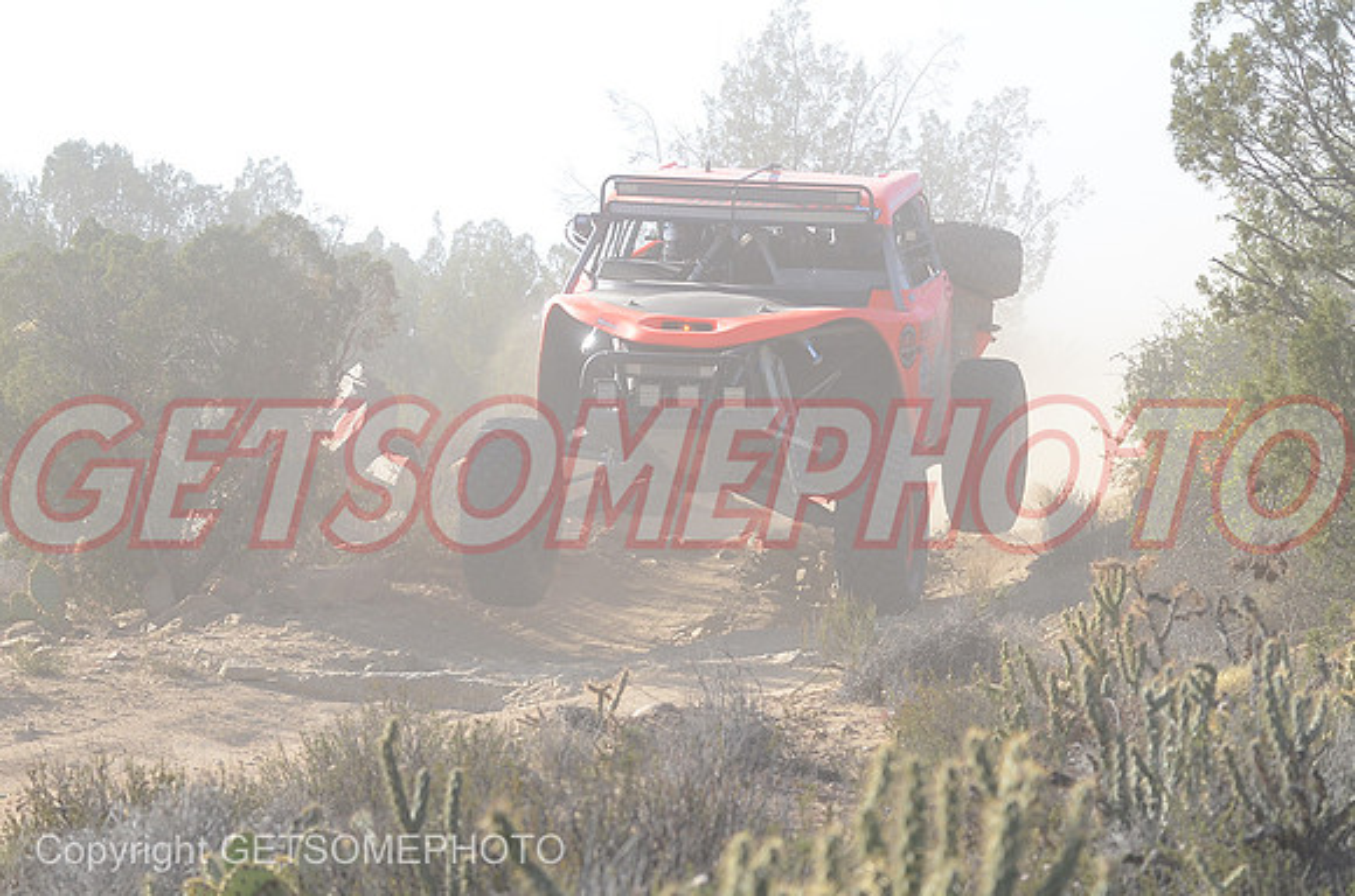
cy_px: 448
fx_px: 6197
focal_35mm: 165
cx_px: 678
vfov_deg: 8.3
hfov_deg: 12.5
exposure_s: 1/1000
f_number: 8
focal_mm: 110
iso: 800
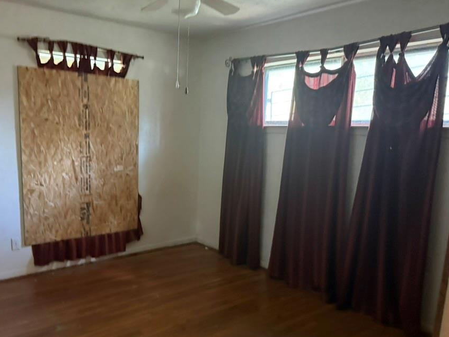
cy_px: 200
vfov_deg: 48.0
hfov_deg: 61.2
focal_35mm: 29
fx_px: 376
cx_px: 182
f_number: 1.78
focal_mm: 6.76
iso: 1250
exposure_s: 1/30
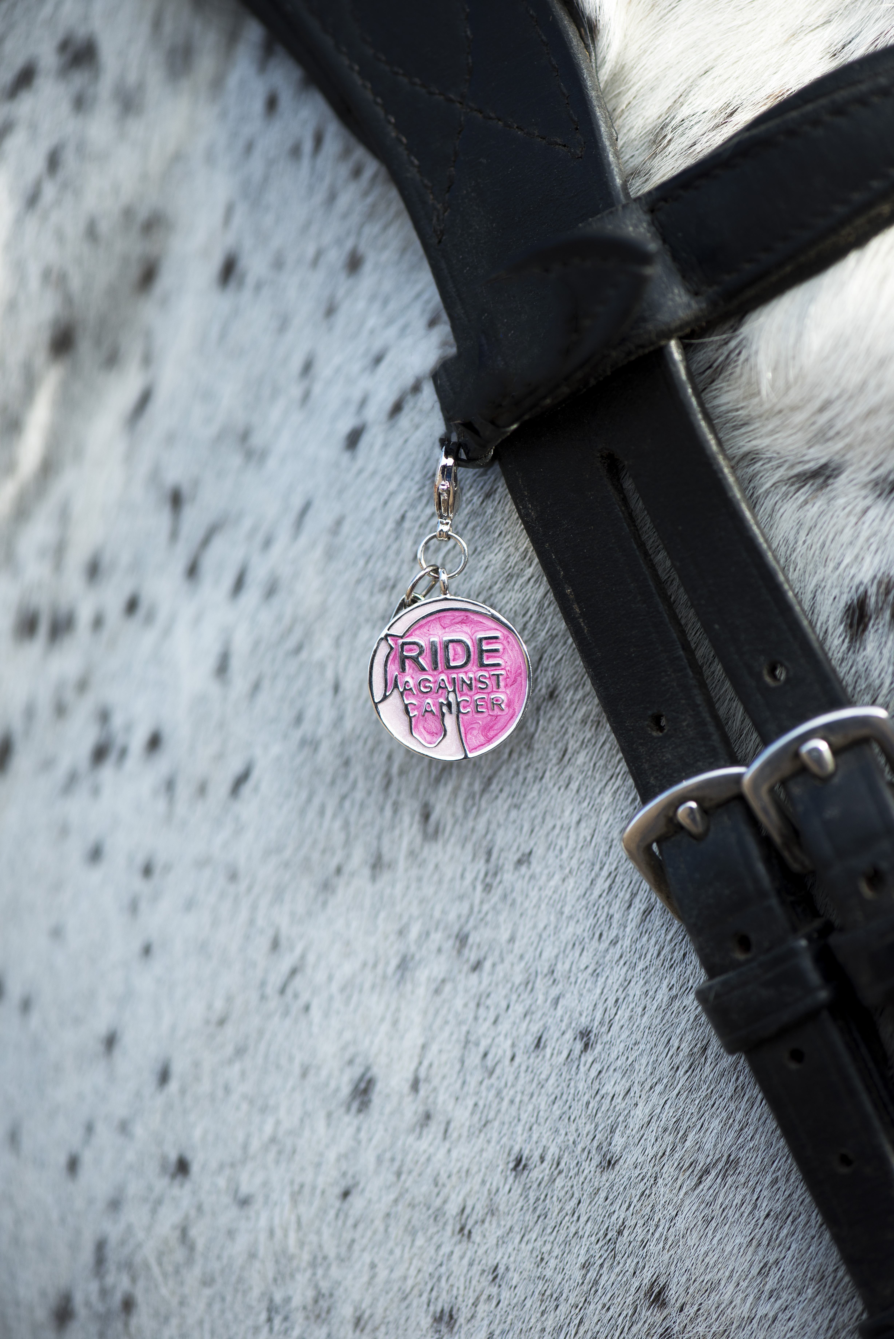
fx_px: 3908
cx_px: 447
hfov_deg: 13.1
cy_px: 670
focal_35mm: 105
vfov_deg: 19.5
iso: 100
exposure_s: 1/640
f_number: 4.5
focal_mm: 105
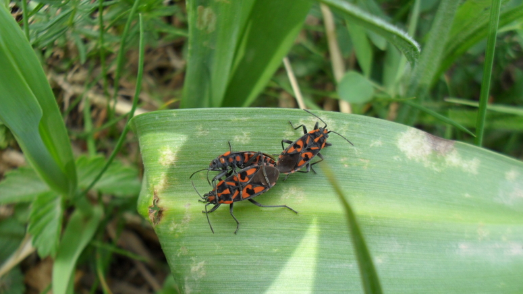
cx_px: 262
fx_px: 582
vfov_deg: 28.2
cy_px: 196
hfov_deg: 48.4
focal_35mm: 42
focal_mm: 6.3
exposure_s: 1/125
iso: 100
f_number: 3.2
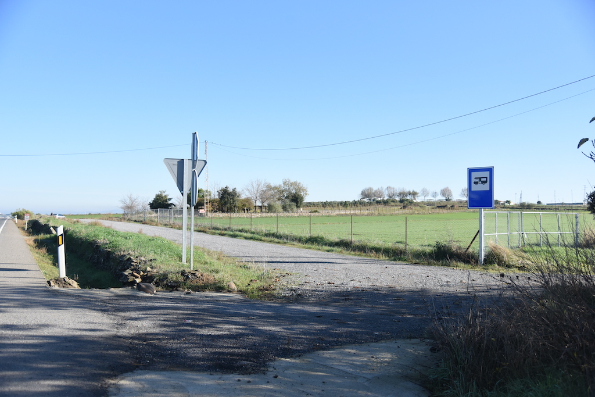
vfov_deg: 37.9
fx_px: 579
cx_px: 298
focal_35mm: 35
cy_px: 198
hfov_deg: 54.4
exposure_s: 1/4000
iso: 800
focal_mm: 35
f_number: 4.5
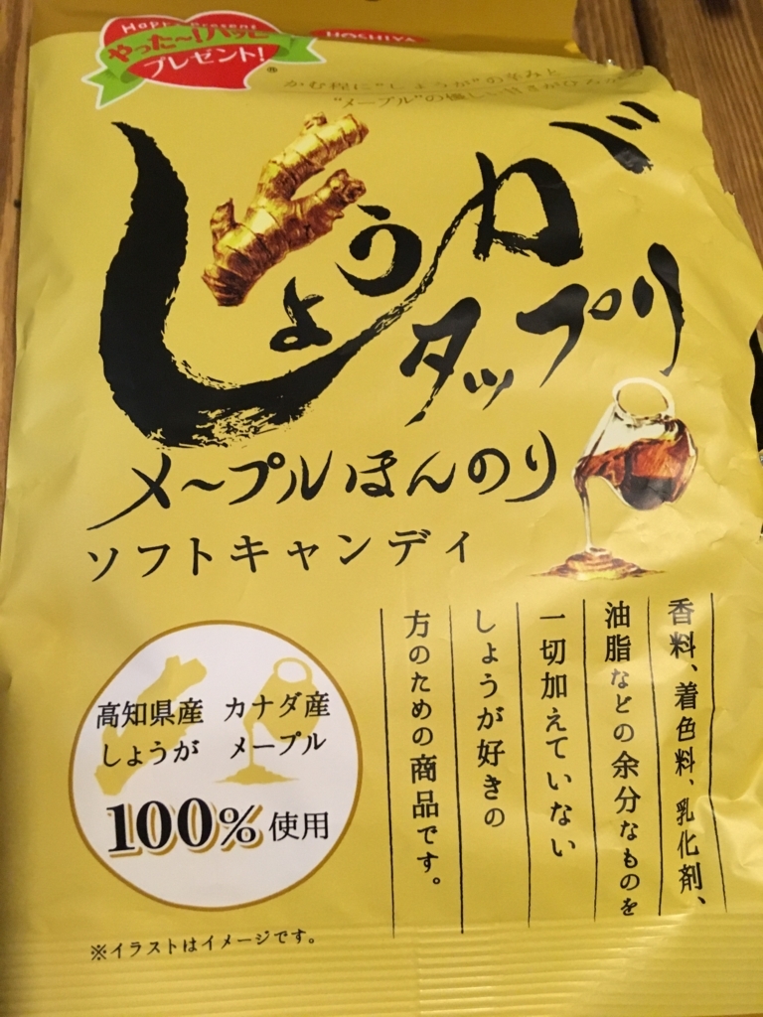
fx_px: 852
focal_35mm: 29
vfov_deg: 61.7
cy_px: 508
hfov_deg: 48.2
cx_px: 382
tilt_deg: -72.2
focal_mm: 4.15
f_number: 2.2
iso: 200
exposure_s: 1/15
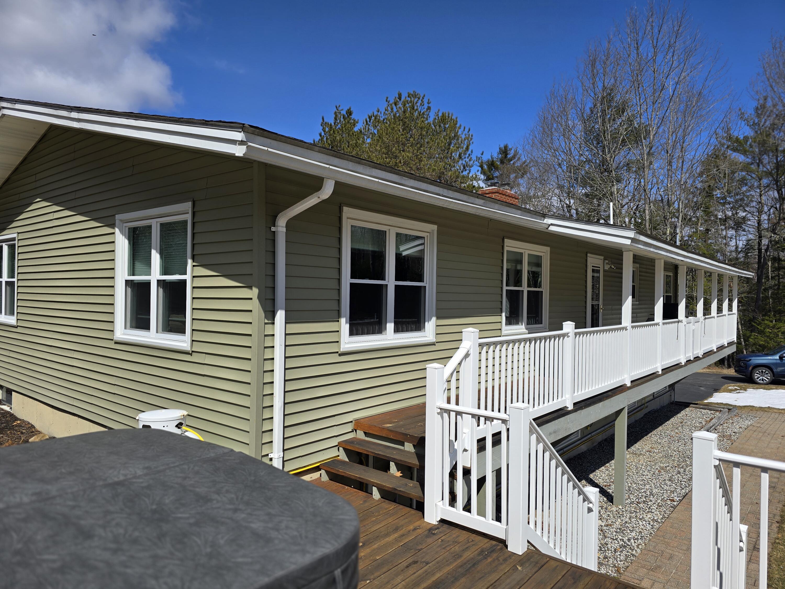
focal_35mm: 23
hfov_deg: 73.9
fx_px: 522
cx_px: 392
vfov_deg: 58.9
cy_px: 294
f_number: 1.7
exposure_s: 1/1212
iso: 12
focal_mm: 6.3
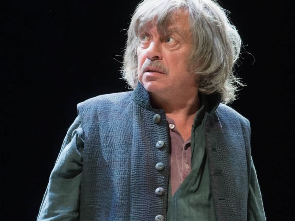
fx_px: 2344
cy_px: 99
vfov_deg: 5.4
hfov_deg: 7.2
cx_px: 116
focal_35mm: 275
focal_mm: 200
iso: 5000
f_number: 4.5
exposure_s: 1/125
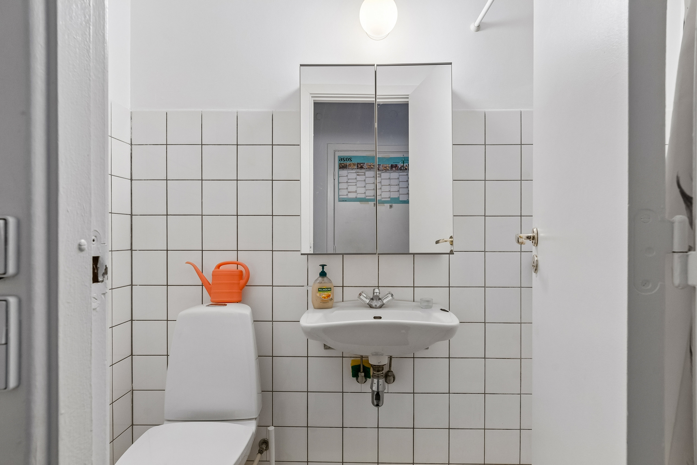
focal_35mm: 18
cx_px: 348
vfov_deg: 67.4
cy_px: 232
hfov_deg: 90.0
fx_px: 348
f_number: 10
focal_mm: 12
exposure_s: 1/8
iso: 200
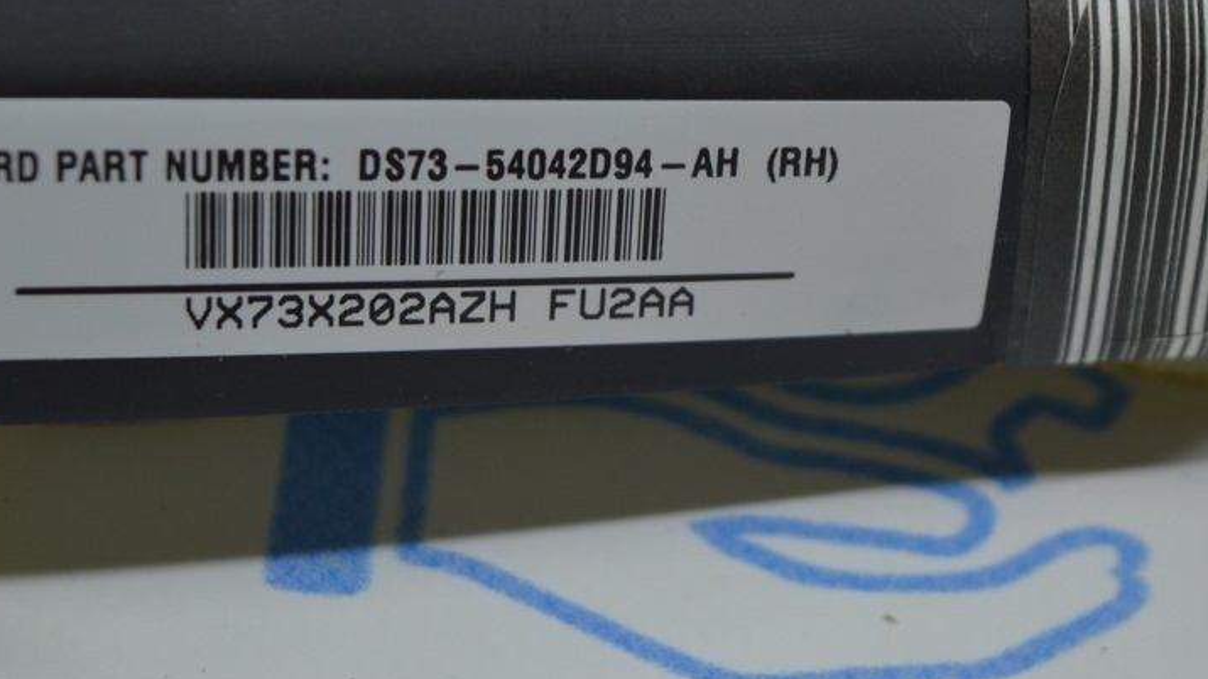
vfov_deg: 9.8
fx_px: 3963
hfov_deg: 17.3
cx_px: 492
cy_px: 193
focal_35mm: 124
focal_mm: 55
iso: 400
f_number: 5.6
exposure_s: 1/60
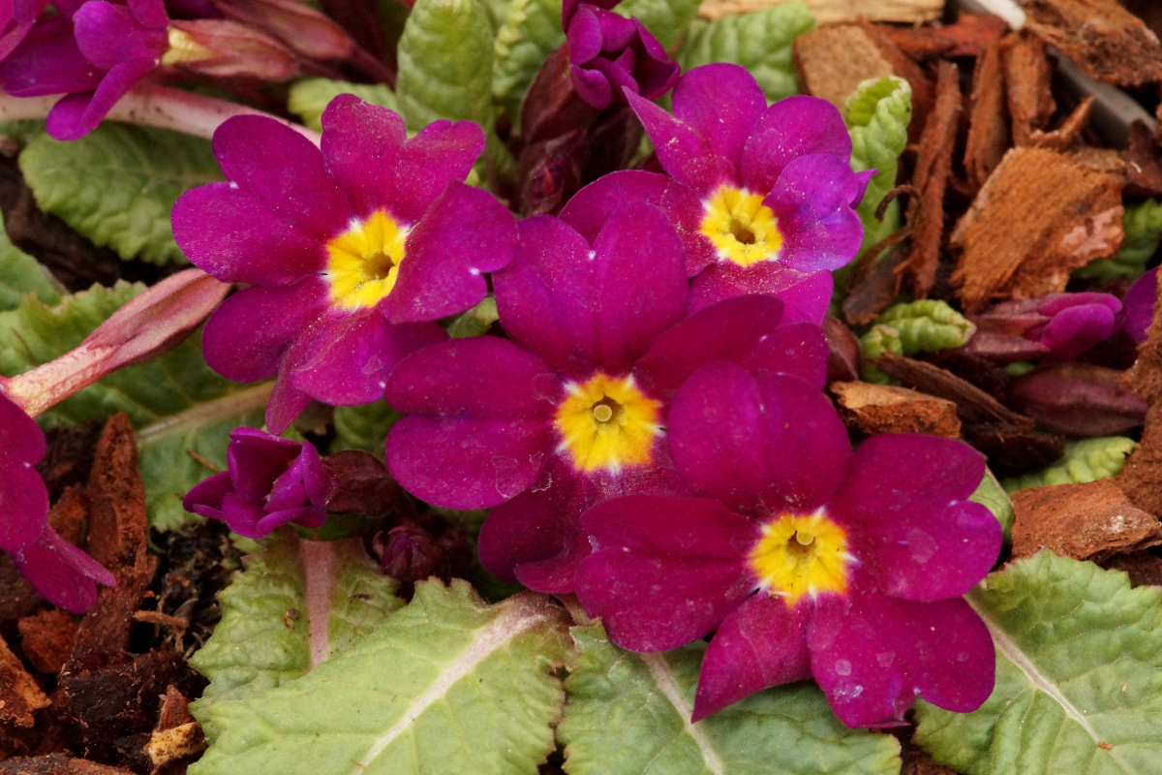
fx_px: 4841
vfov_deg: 9.1
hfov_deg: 13.7
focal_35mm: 150
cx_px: 581
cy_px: 388
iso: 2500
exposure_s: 1/160
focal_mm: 100
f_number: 11
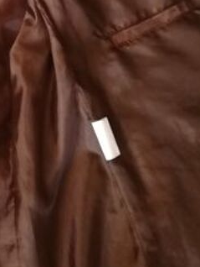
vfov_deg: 17.7
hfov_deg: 12.1
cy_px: 19
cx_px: -201
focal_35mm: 109
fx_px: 839
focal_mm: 3.62
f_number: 1.8
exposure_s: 1/50
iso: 500
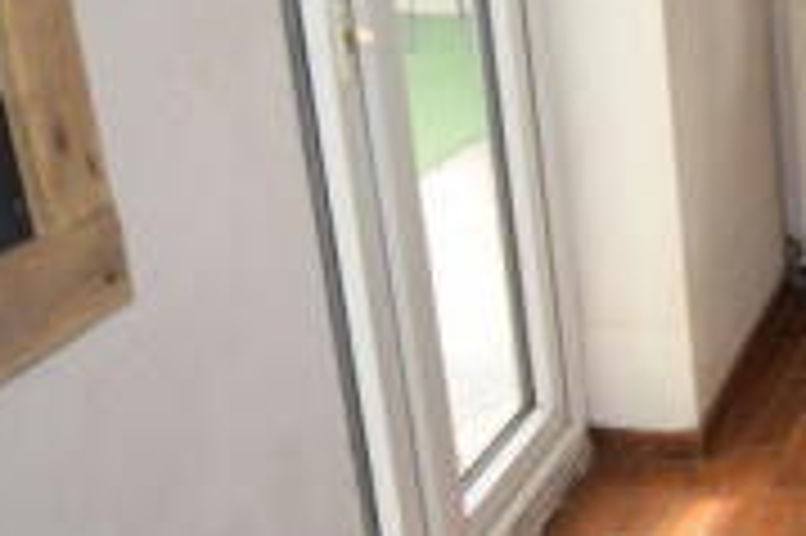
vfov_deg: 20.3
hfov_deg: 25.5
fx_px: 1476
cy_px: 101
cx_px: 1092
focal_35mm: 66
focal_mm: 12
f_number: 5.6
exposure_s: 1/125
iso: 400
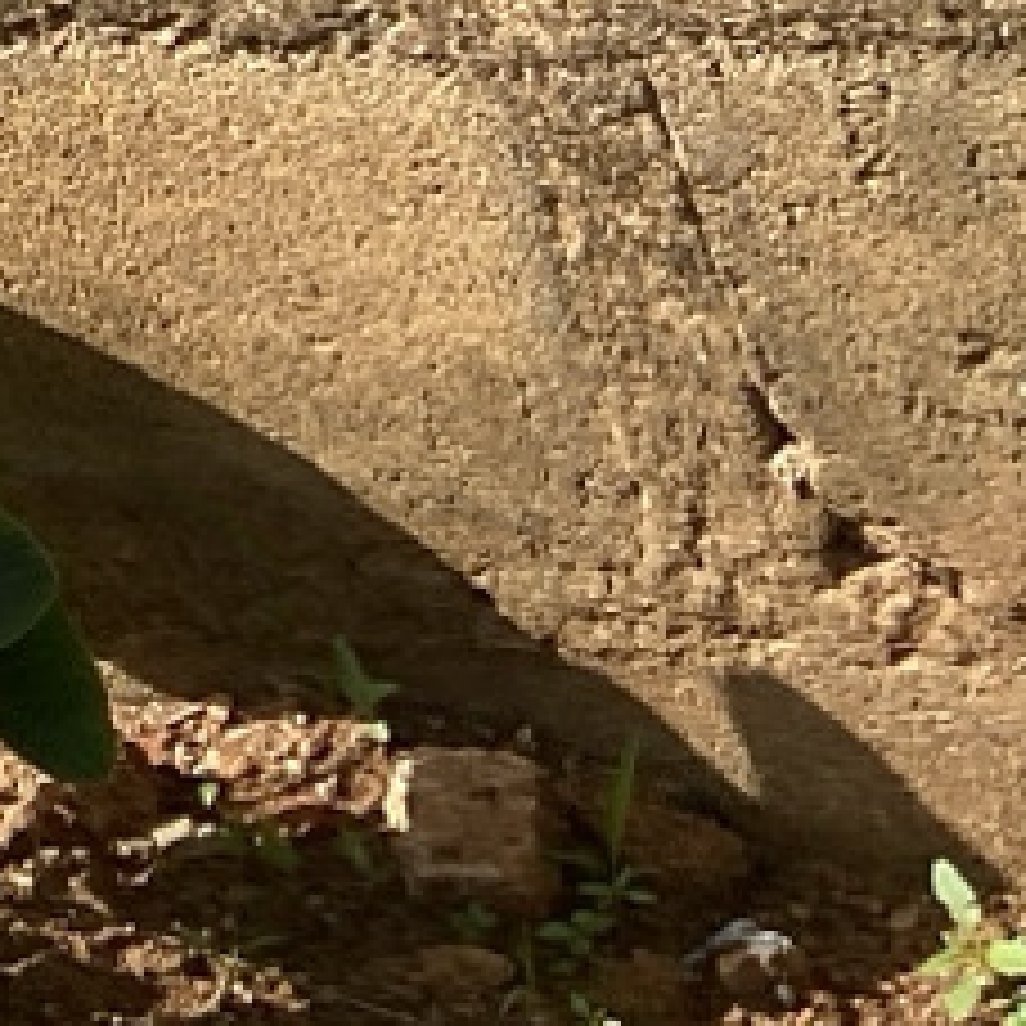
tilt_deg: -44.2
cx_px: 3447
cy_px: 1737
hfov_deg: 7.3
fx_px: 6774
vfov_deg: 8.4
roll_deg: +5.2
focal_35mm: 202
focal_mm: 4.25
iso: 32
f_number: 1.8
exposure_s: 1/1484
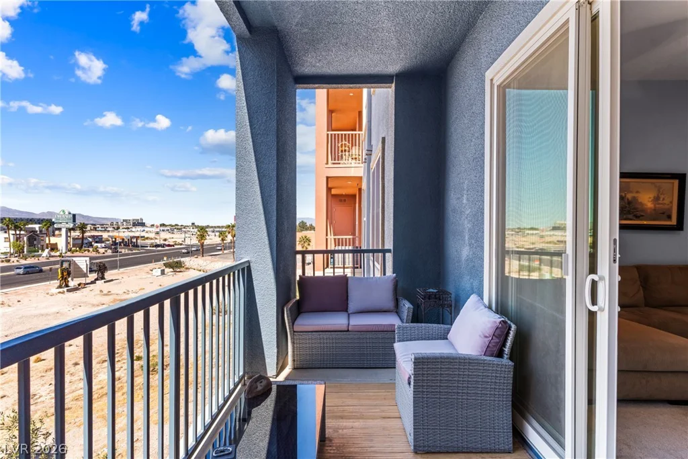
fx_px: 325
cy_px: 230
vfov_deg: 70.5
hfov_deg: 93.3
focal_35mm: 17
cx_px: 344
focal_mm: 17
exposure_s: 1/8000
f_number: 8
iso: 400
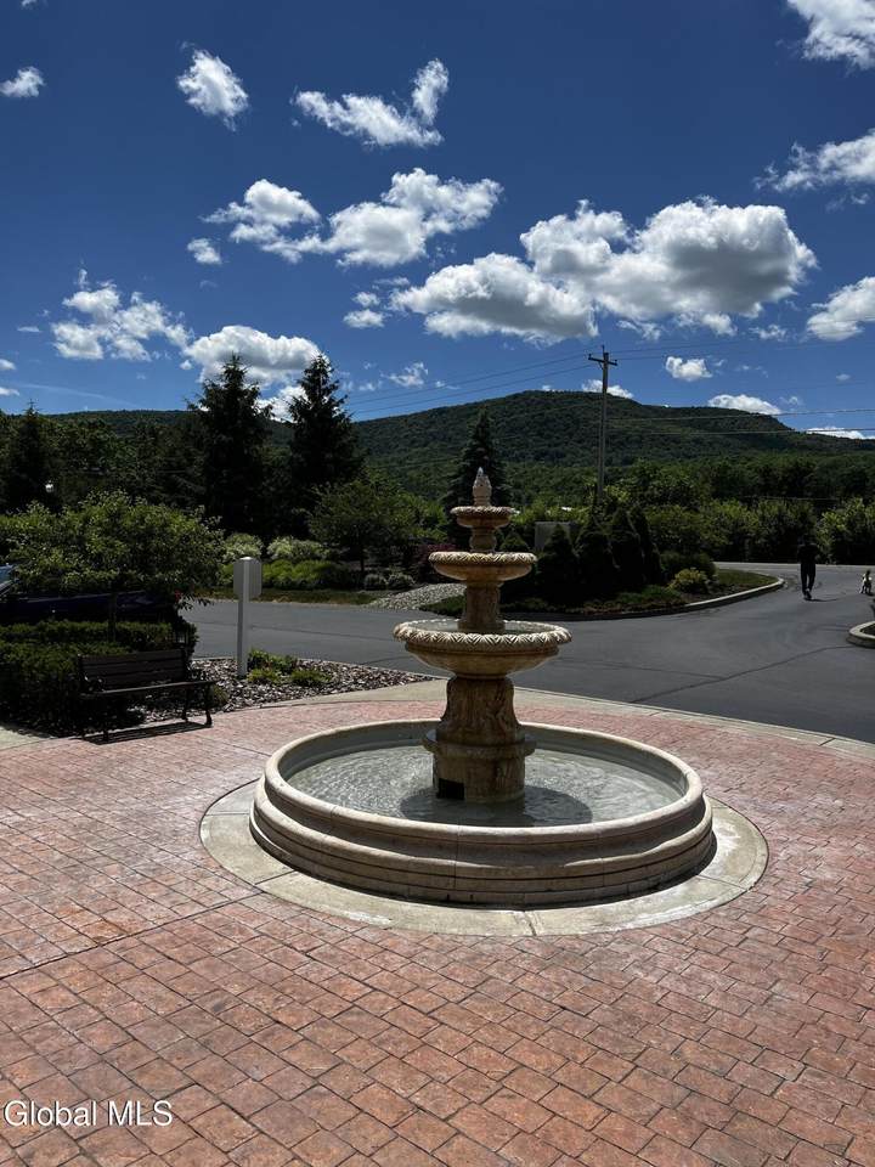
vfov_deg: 67.3
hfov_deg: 53.1
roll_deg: -0.3
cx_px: 438
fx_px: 876
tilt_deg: -2.8
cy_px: 584
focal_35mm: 26
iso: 50
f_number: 1.6
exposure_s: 1/6494
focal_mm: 5.1
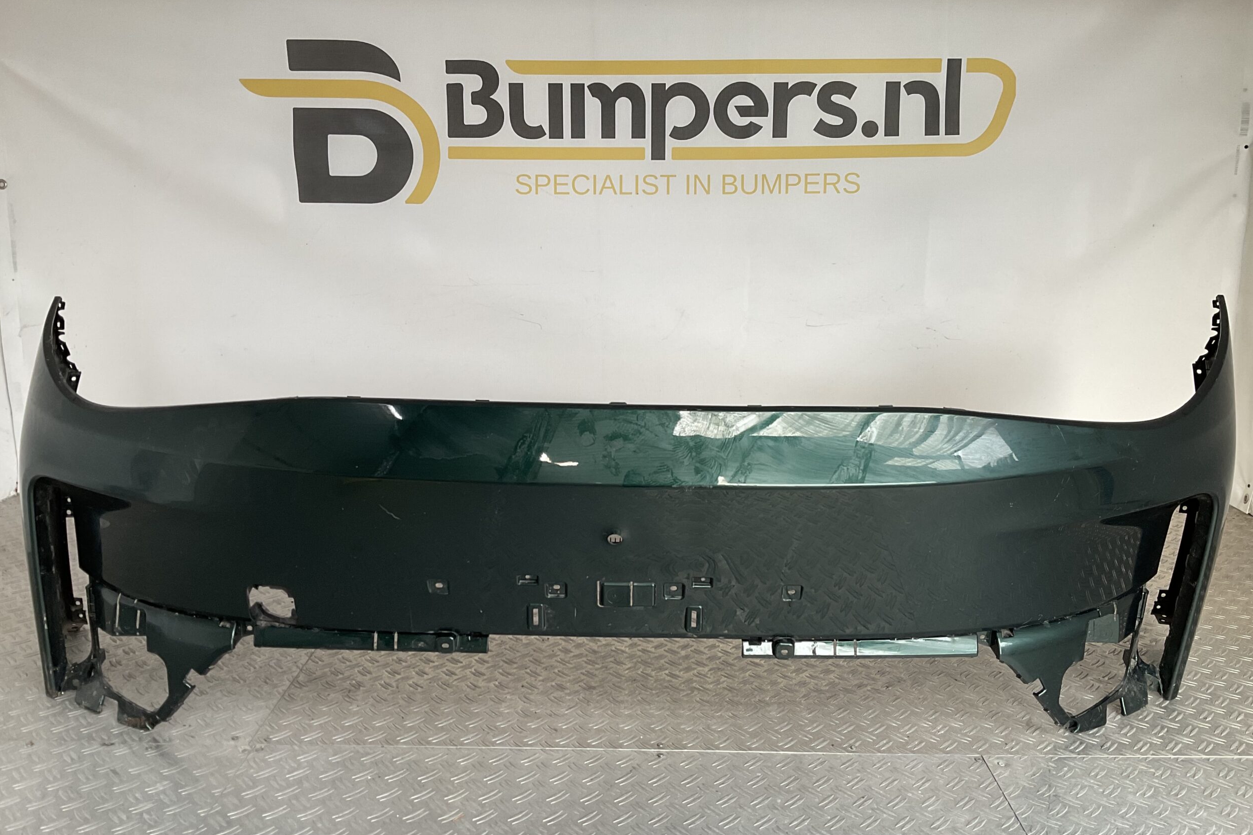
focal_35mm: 31
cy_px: 423
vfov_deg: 42.3
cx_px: 634
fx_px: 1079
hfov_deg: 60.3
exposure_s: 1/120
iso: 40
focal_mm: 3
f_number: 1.8
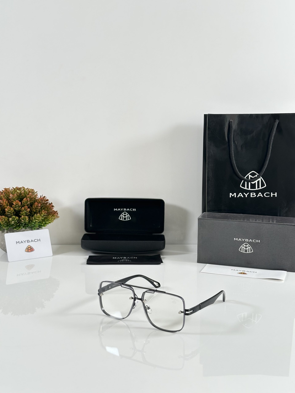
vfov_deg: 39.7
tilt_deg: -9.1
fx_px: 545
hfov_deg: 30.3
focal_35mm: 48
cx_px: 148
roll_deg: -0.4
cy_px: 196
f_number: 1.78
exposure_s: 1/119
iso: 80
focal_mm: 6.86
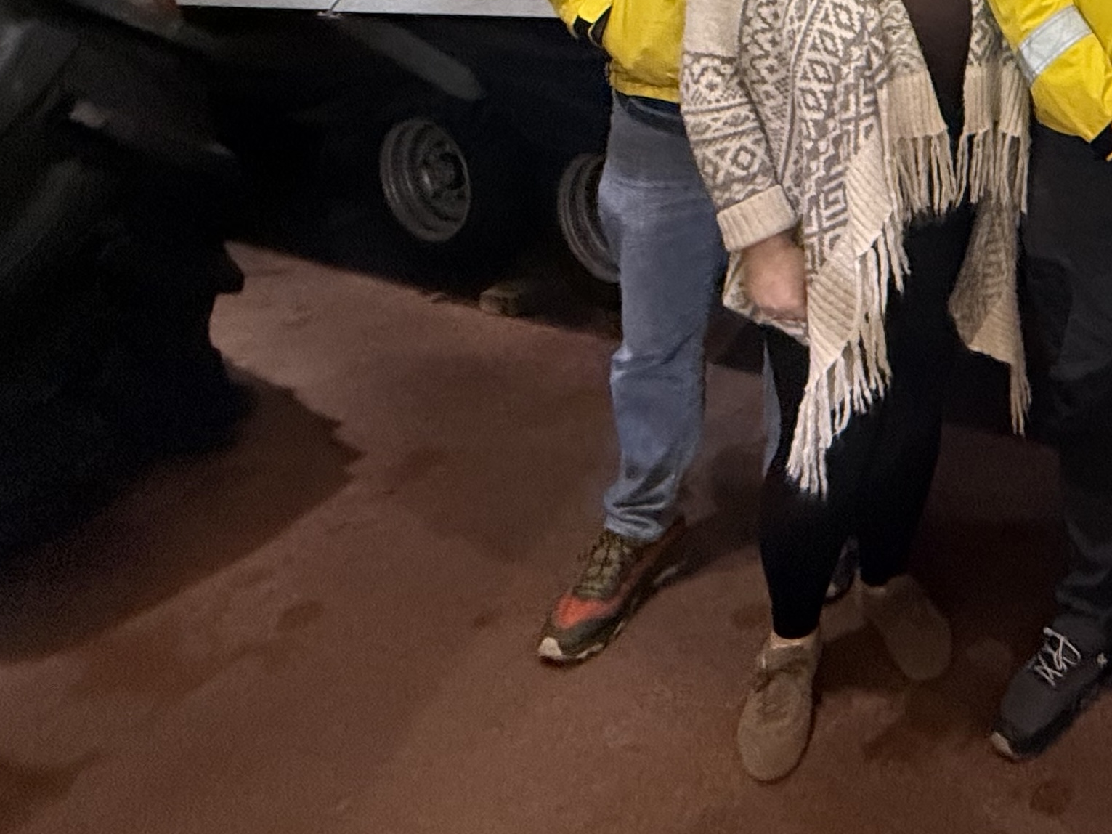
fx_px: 996
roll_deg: -1.8
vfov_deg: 41.7
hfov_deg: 46.1
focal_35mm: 31
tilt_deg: -10.4
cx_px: 1174
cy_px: 78
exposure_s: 1/50
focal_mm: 2.22
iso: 500
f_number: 2.2
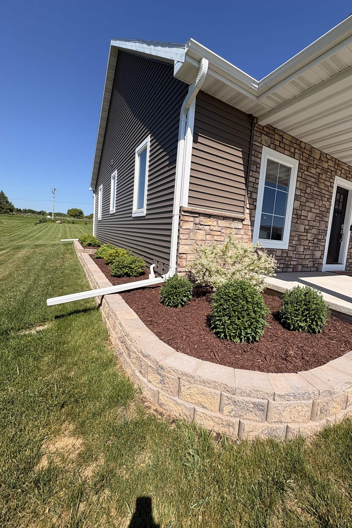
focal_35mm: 15
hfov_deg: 76.9
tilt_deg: -5.3
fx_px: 220
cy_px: 258
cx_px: 201
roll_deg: -5.7
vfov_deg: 100.4
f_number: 2.2
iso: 50
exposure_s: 1/2415
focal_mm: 2.22
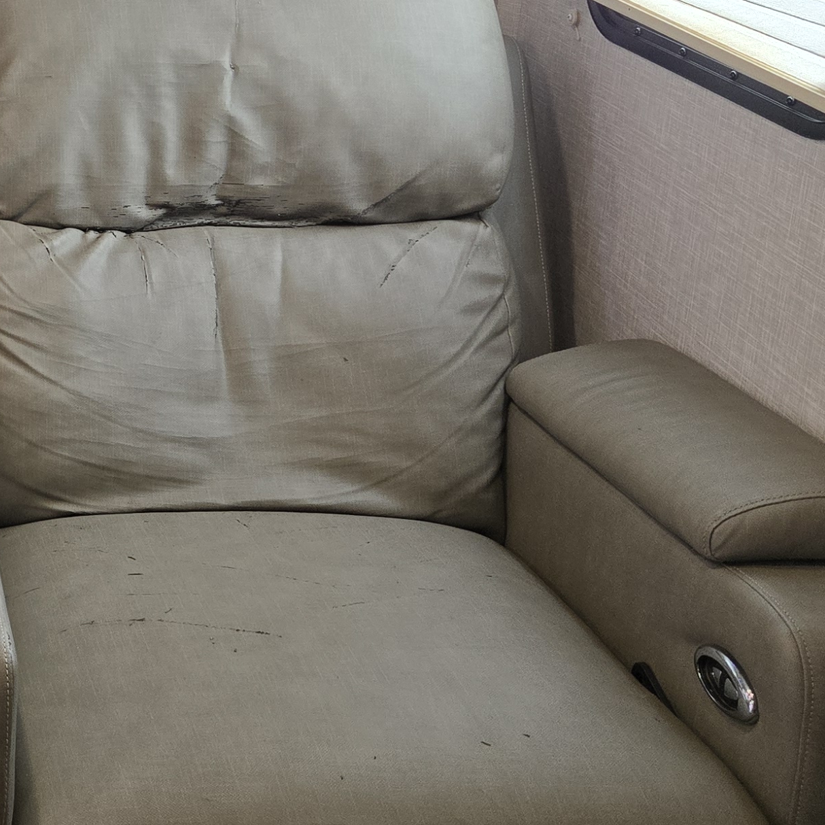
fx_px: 1807
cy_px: 203
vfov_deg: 25.4
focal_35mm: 67
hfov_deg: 23.5
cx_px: -160
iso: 160
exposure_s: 1/180
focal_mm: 5.4
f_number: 1.8
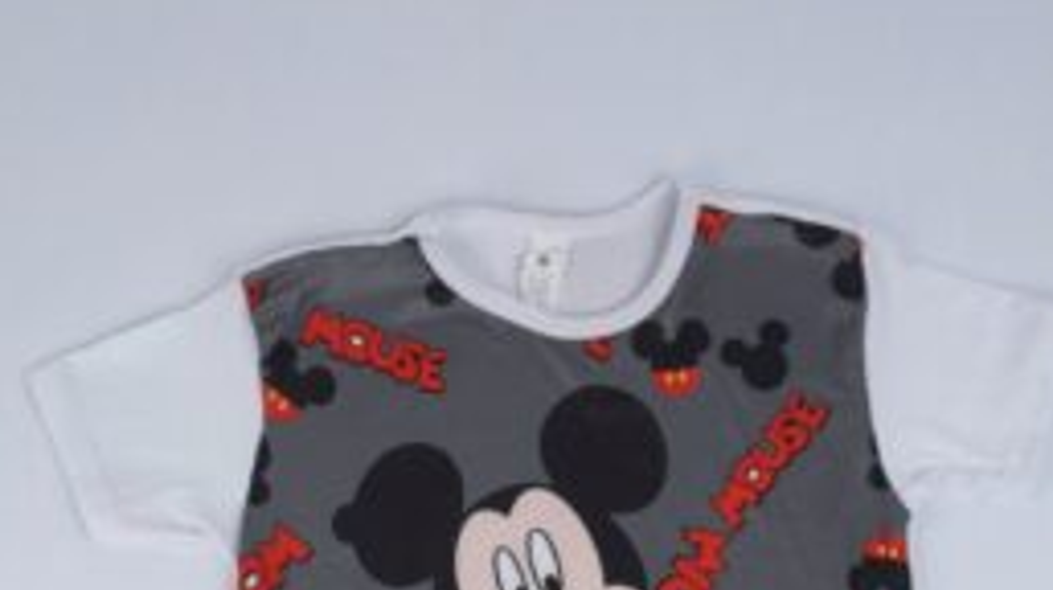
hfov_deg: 46.4
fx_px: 1227
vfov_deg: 23.3
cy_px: 805
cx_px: 537
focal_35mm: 44
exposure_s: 1/125
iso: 400
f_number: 9
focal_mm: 16
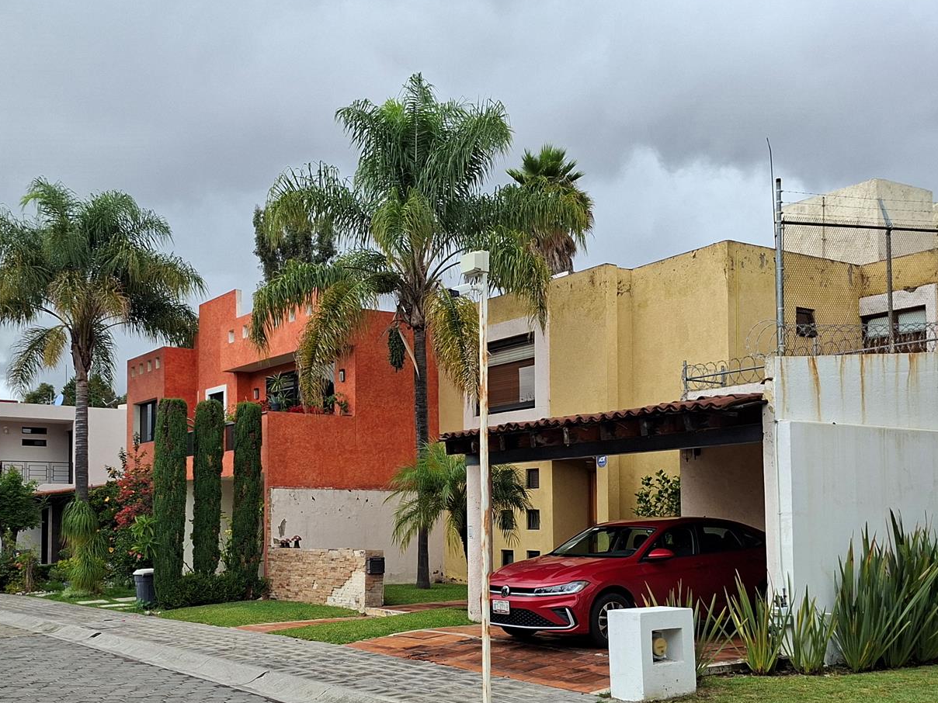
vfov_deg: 36.3
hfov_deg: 47.5
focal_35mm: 39
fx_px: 1057
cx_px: 361
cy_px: 486
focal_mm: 5.54
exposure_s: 1/1052
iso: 40
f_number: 1.8
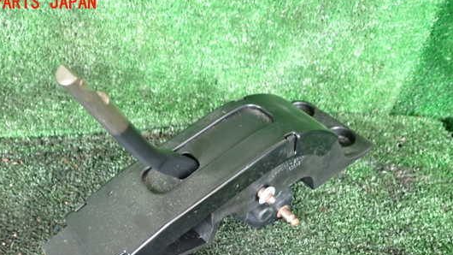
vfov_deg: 31.5
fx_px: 444
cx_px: 197
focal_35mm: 37
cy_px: 185
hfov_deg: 53.9
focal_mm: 5.4
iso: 400
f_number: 2.3
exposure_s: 1/30
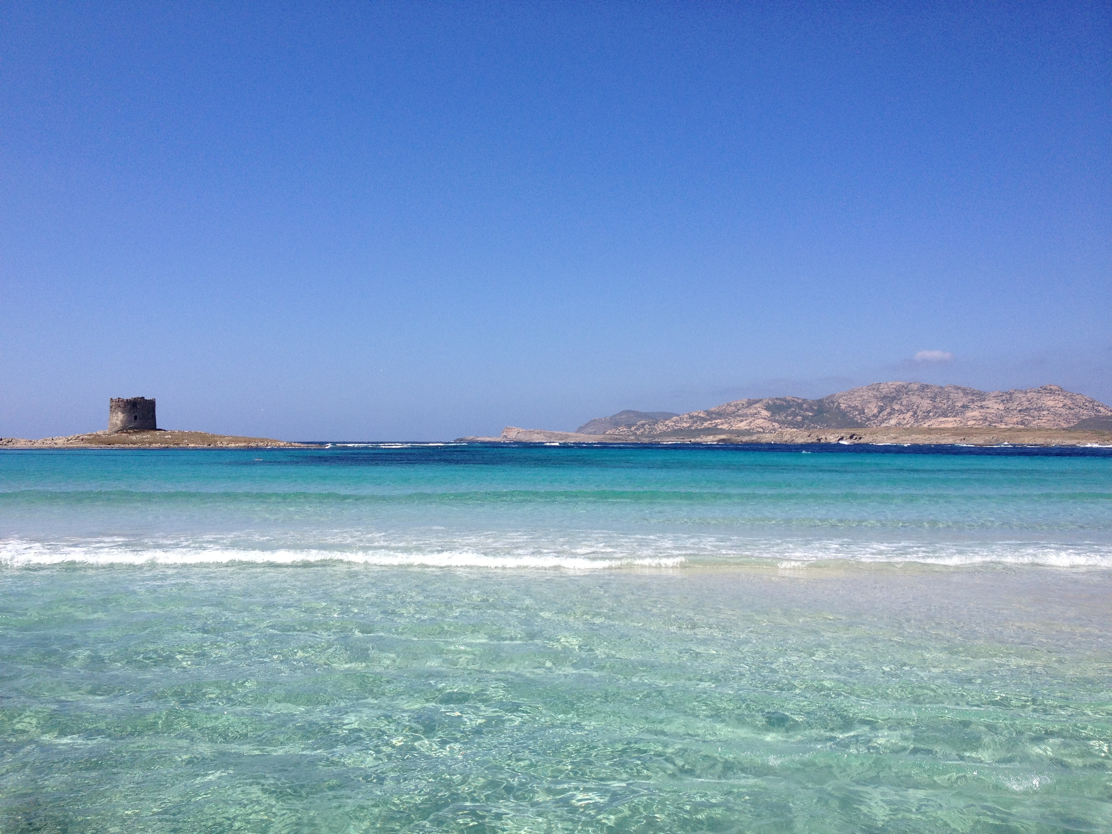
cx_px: 556
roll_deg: +0.1
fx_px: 1124
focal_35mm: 35
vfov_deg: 40.7
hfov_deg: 52.6
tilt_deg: -0.8
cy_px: 417
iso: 50
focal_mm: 4.28
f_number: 2.4
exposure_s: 1/2513
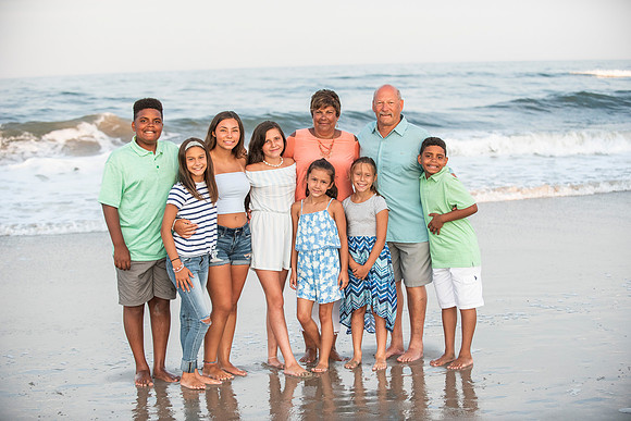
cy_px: 210
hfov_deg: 28.8
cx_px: 316
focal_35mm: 70
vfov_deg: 19.5
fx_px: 1227
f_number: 3.5
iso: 800
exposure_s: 1/2000
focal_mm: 70
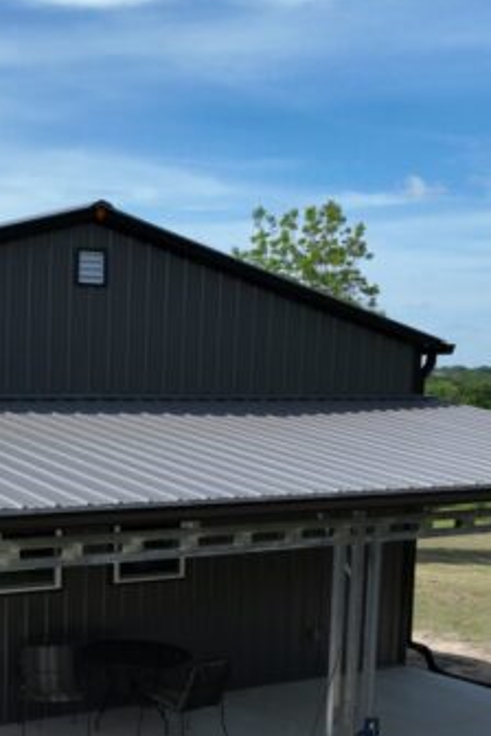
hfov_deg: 22.7
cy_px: 545
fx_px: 1166
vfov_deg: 34.4
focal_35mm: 57
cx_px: -18
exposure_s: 1/2000
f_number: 2.8
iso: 100
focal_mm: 12.29
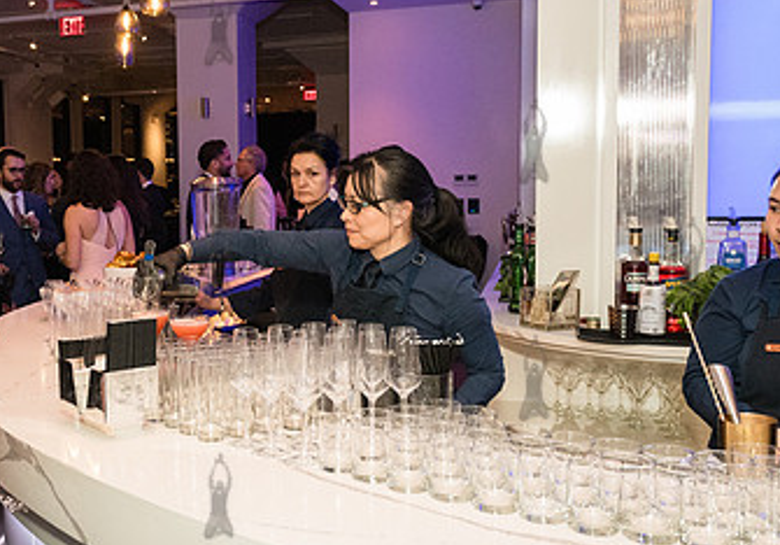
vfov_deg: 32.1
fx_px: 946
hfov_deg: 43.3
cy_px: 259
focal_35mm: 43
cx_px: 185
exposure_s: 1/160
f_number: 4.5
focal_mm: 24
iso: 5000
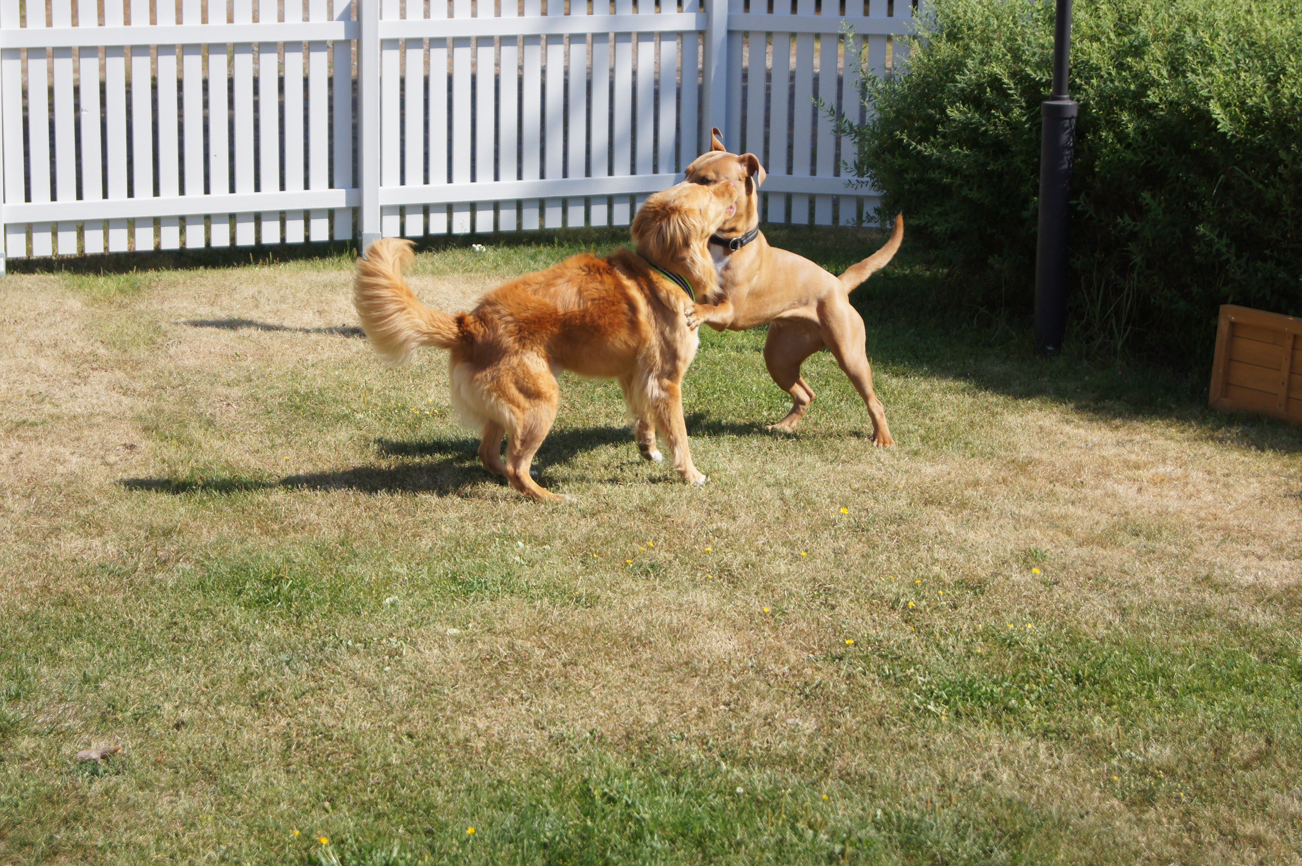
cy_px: 433
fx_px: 2982
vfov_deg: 16.5
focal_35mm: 82
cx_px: 651
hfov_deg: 24.6
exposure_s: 1/2000
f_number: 5.6
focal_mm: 55
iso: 500
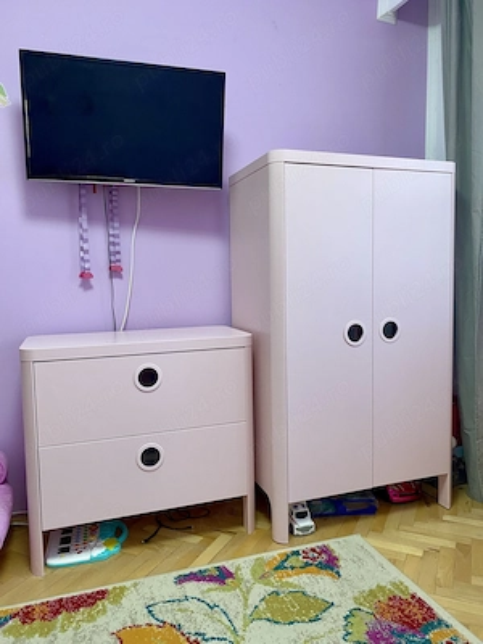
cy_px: 322
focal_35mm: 26
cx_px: 242
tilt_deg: -1.2
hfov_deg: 53.1
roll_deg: +0.2
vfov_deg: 67.3
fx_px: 484
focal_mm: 4.25
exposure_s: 1/60
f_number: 1.8
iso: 160
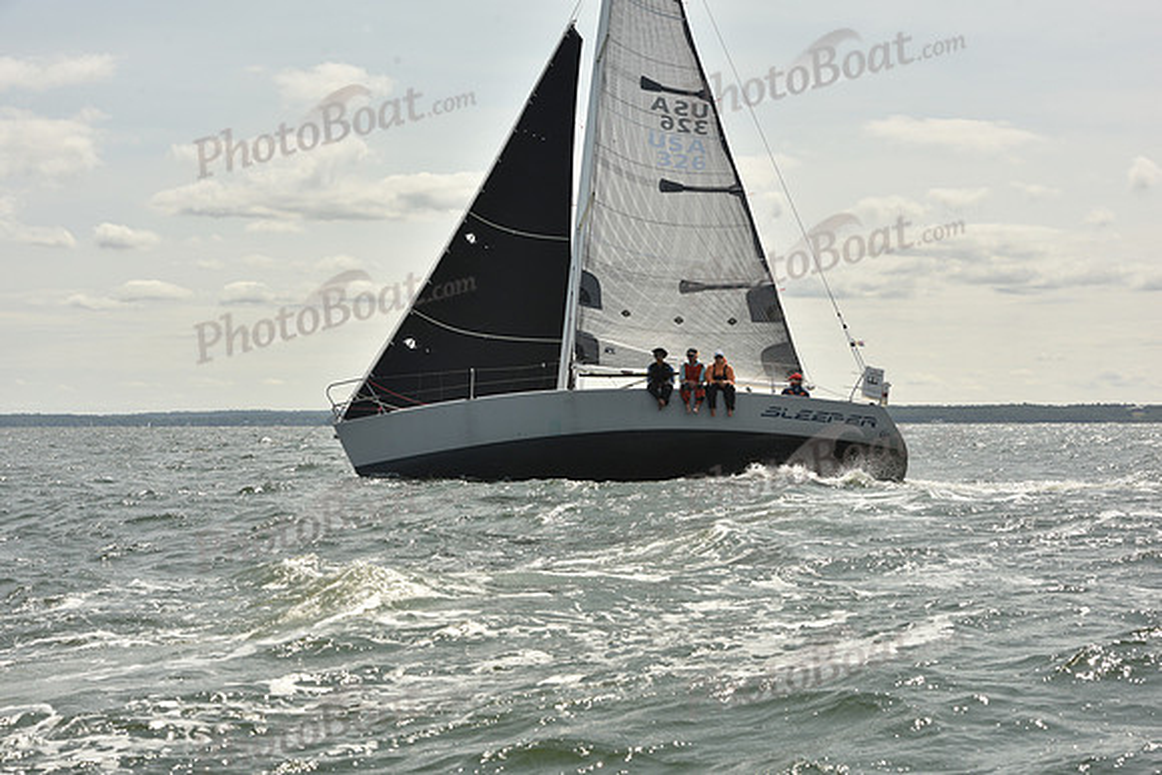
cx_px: 581
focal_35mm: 70
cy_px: 388
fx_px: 2260
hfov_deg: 28.8
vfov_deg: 19.5
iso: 250
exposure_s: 1/800
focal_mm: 70
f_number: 10
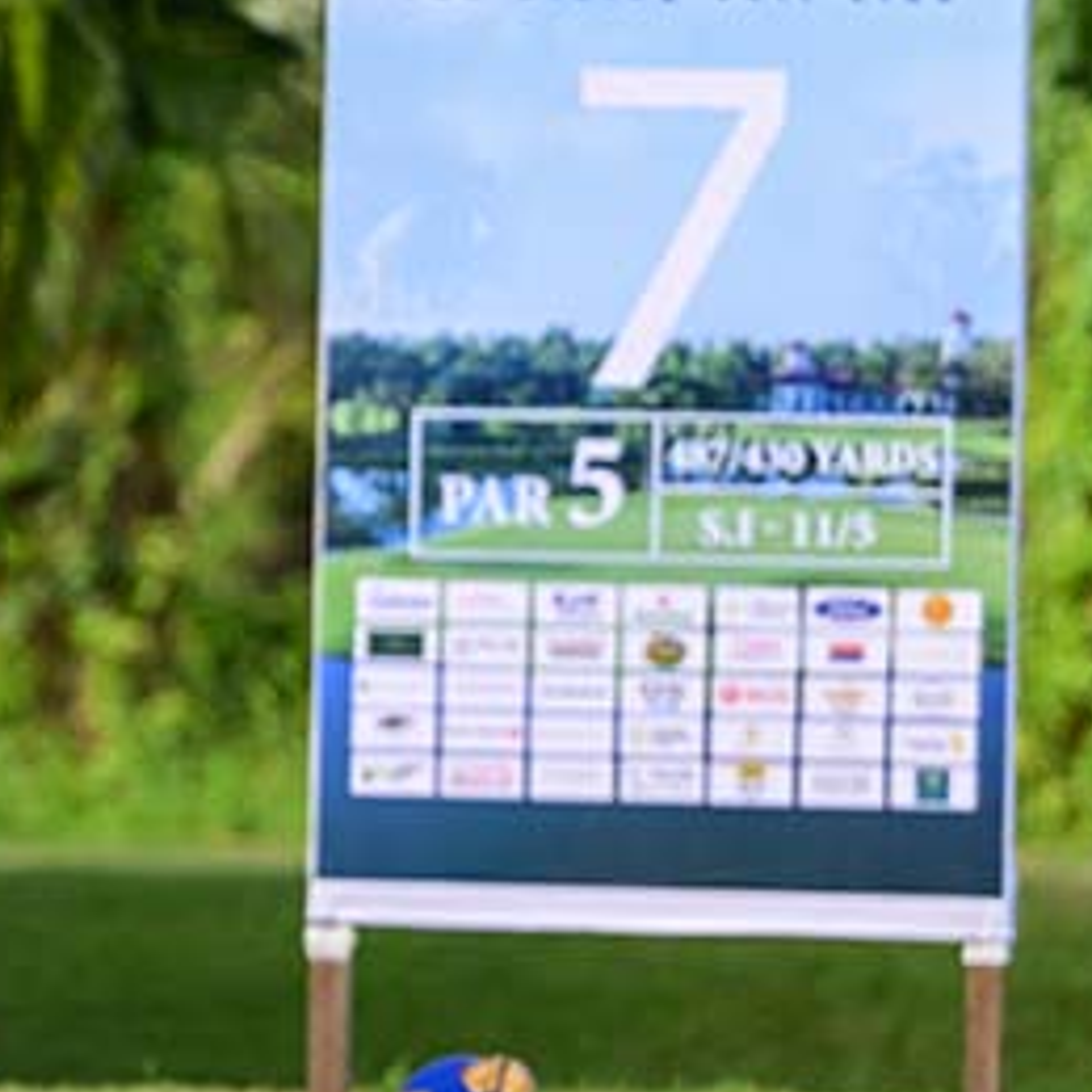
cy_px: 328
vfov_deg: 5.3
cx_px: -731
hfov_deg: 5.2
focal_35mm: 330
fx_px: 11778
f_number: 2.8
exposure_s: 1/3200
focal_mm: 105
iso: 640
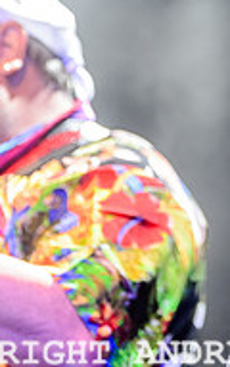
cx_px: 355
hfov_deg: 2.9
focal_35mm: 449
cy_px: -18
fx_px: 4503
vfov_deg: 4.7
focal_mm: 130
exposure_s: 1/1250
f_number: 3.2
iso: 1600
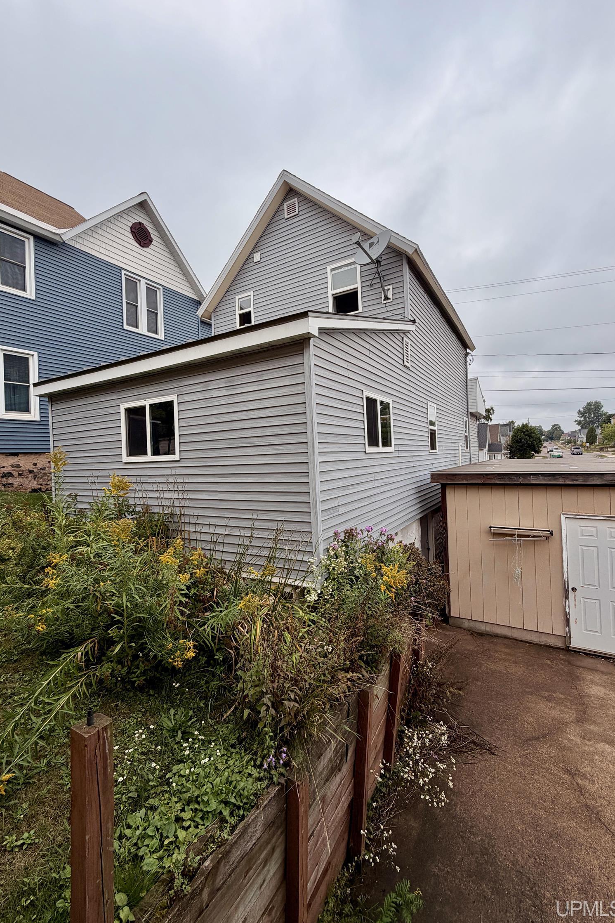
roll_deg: +1.7
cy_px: 454
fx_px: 384
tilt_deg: +0.3
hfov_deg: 77.3
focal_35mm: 15
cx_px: 314
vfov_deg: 100.4
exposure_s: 1/770
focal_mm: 2.22
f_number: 2.2
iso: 32
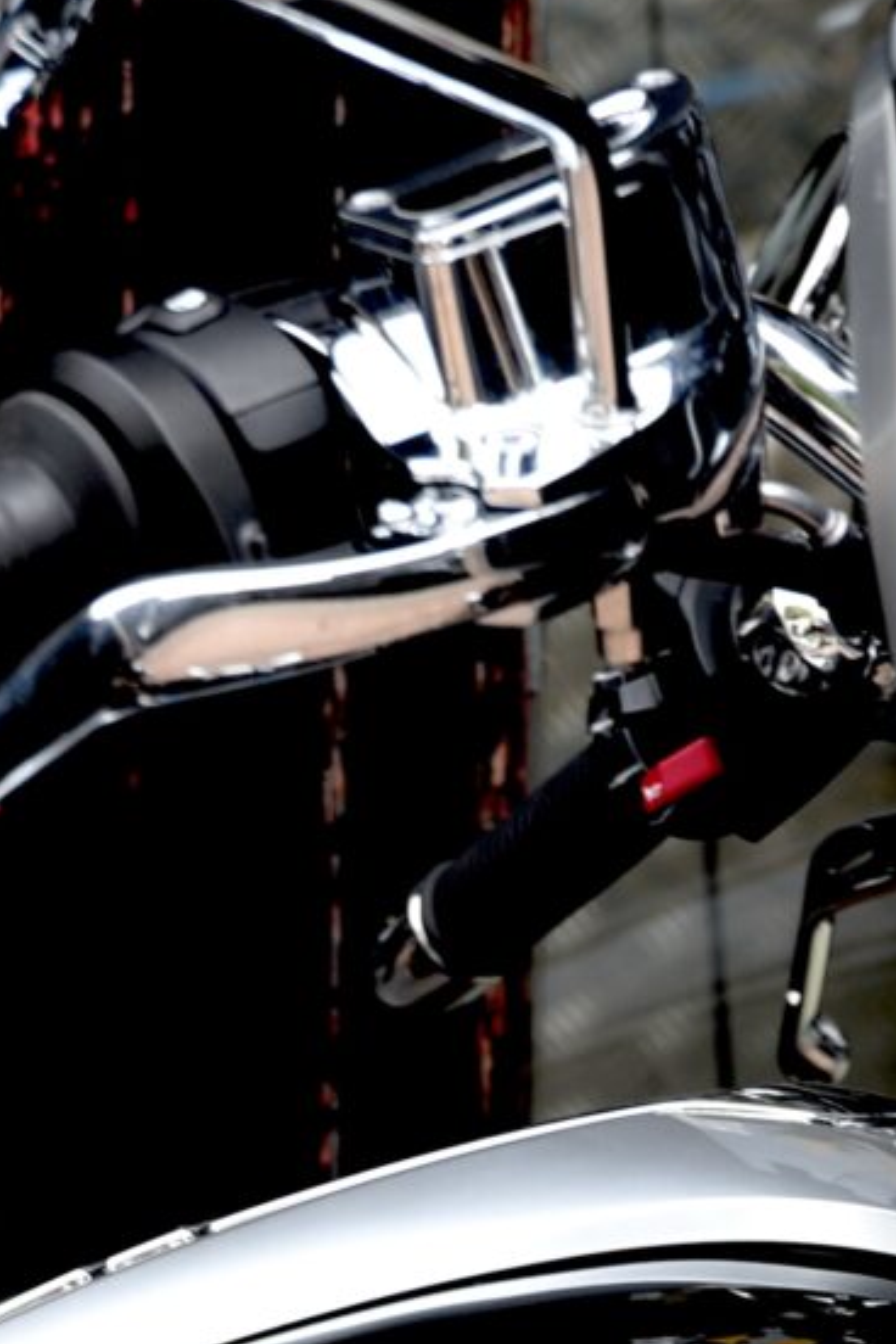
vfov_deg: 7.5
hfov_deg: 5.1
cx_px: 1092
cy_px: 2106
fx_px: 10042
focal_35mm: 269
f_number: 4.5
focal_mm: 58
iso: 100
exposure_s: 1/80
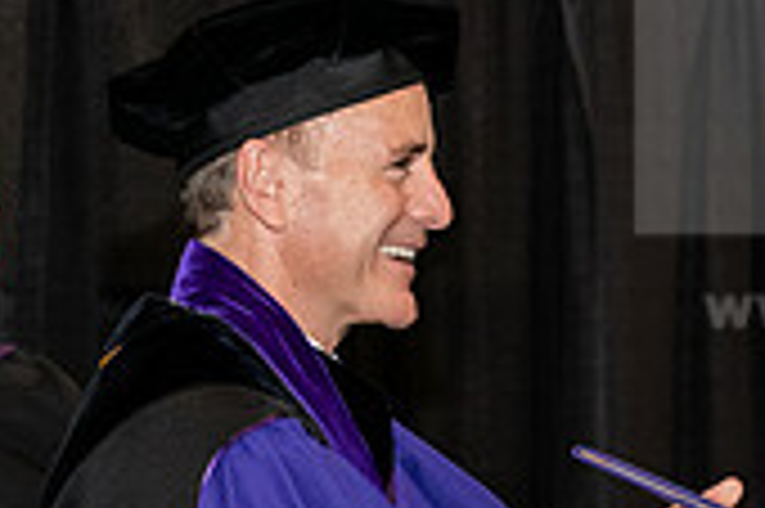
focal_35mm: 239
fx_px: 5074
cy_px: 402
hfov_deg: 8.6
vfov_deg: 5.7
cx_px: 500
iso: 2000
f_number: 5.6
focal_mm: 70
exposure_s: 1/200
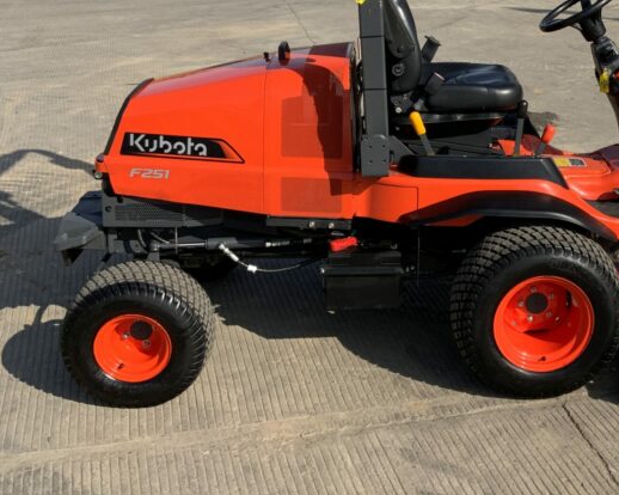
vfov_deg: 26.7
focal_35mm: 56
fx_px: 1026
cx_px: 534
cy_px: 115
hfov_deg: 32.2
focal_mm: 3
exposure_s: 1/1984
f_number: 1.8
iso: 16
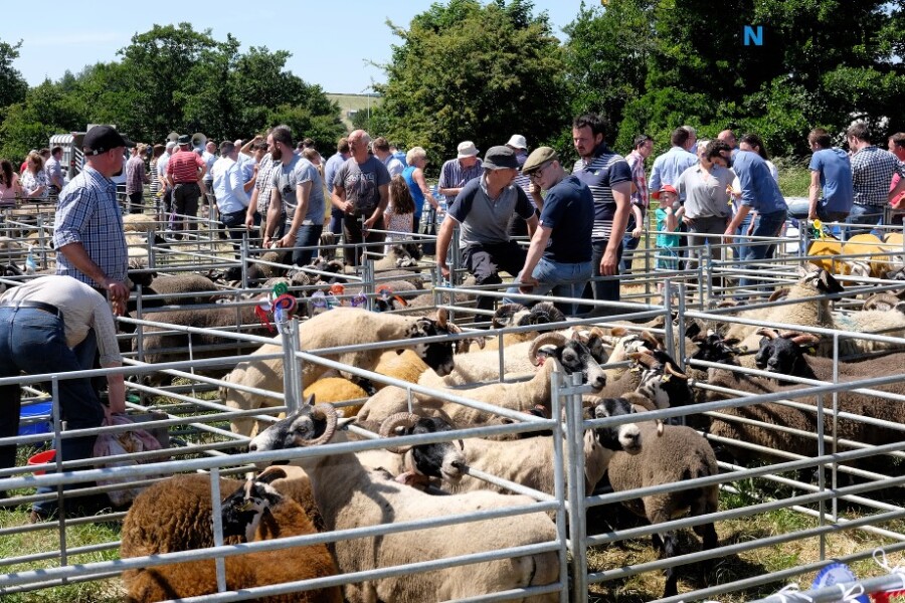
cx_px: 452
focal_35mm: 53
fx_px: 1332
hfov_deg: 37.5
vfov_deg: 25.5
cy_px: 302
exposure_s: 1/180
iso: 200
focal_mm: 35
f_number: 9
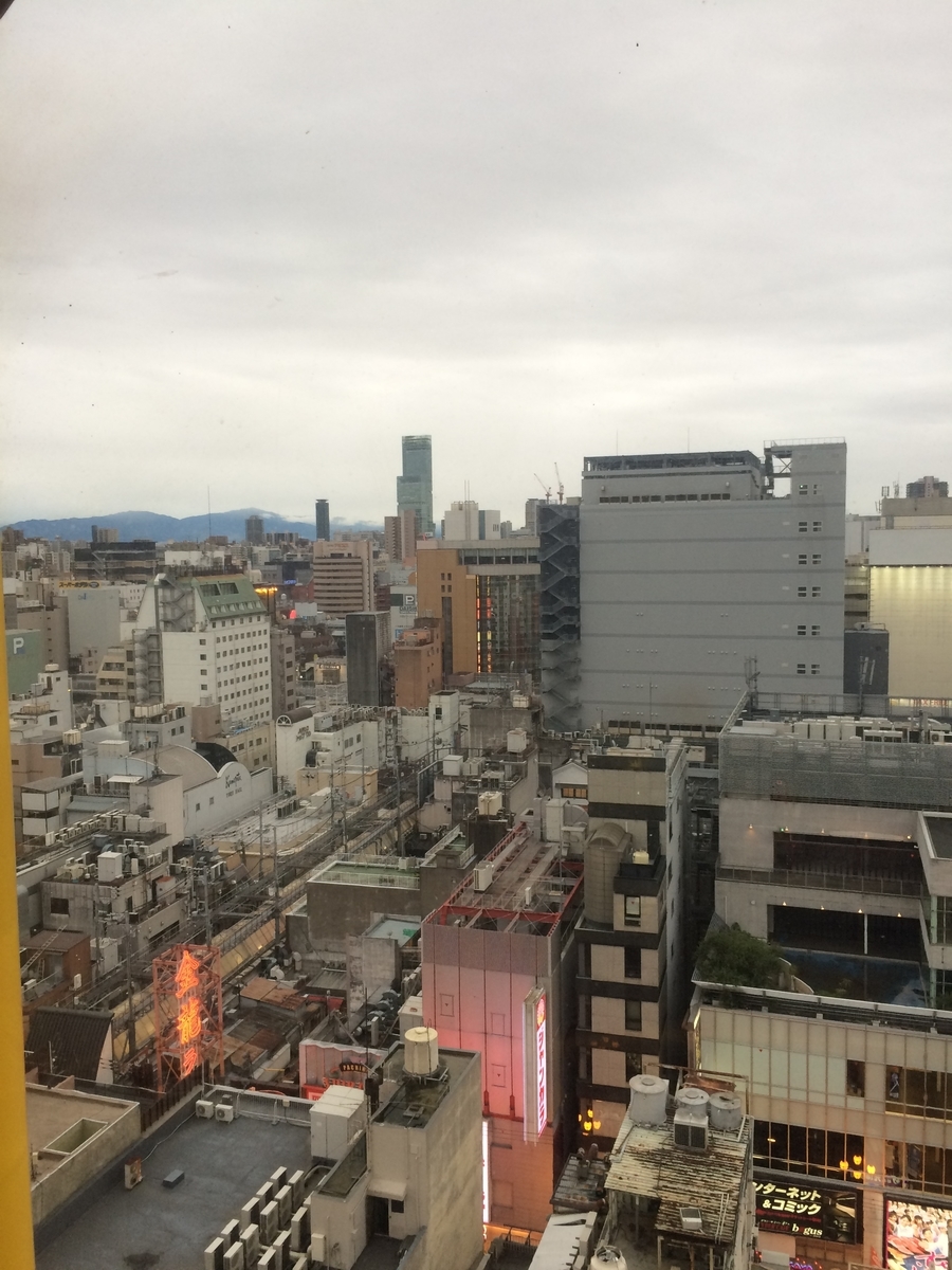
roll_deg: +1.5
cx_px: 476
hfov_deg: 48.2
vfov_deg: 61.7
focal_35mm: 29
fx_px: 1063
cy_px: 635
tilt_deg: -5.1
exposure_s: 1/40
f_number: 2.2
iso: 40
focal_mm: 4.15
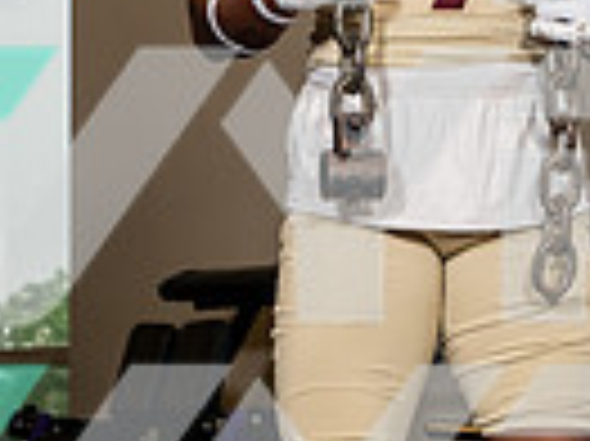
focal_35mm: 152
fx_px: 2588
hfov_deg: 13.0
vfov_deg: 9.7
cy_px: 189
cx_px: 450
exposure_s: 1/250
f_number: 5.6
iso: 500
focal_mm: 46
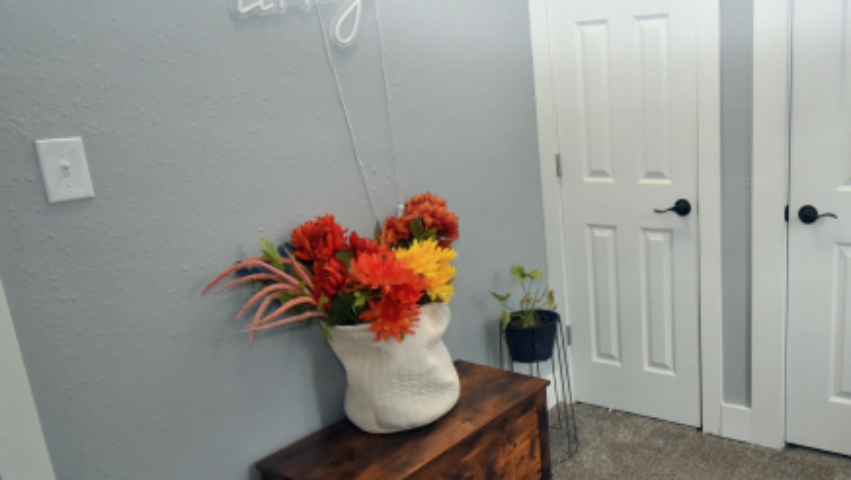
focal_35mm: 27
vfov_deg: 42.9
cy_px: 263
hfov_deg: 66.2
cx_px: 621
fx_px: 610
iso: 800
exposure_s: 1/80
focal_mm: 10
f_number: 4.5
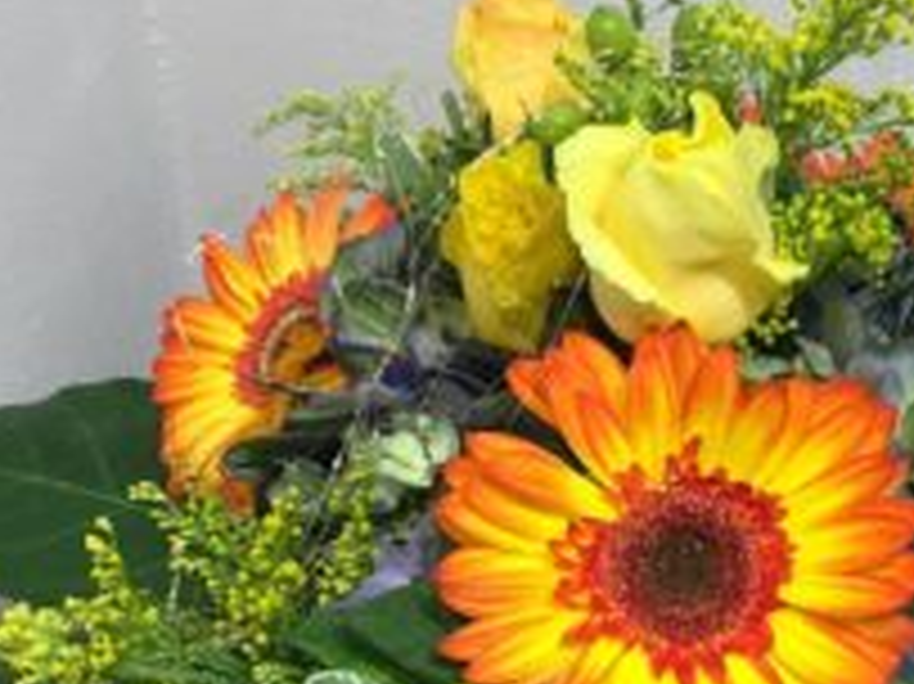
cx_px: 599
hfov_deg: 28.0
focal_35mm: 69
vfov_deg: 20.9
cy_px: 605
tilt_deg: -49.9
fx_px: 1821
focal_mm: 3.99
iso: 25
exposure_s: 1/33
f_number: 1.8
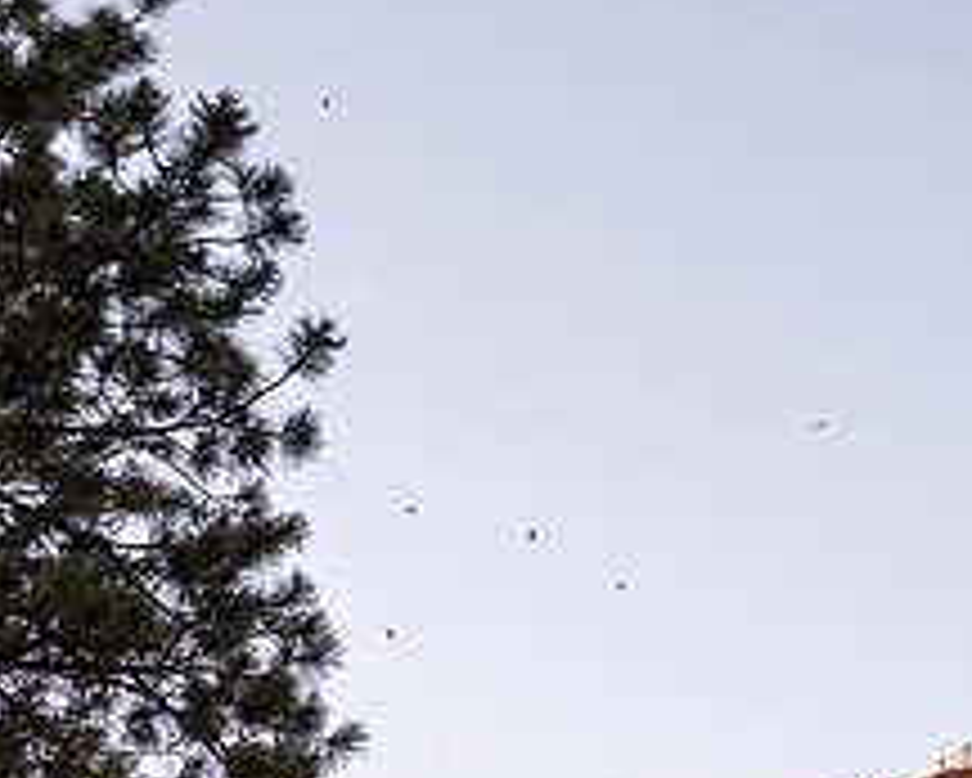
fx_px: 3626
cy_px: 702
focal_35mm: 126
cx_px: 936
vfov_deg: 12.2
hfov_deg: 15.0
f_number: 9
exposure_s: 1/160
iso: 360
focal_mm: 50
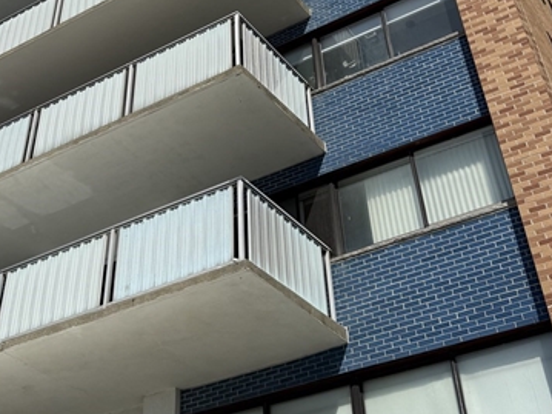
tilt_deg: +45.6
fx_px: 813
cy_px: -8
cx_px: 235
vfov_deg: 26.9
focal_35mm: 51
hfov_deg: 37.4
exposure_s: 1/9091
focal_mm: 6.76
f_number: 1.78
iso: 80
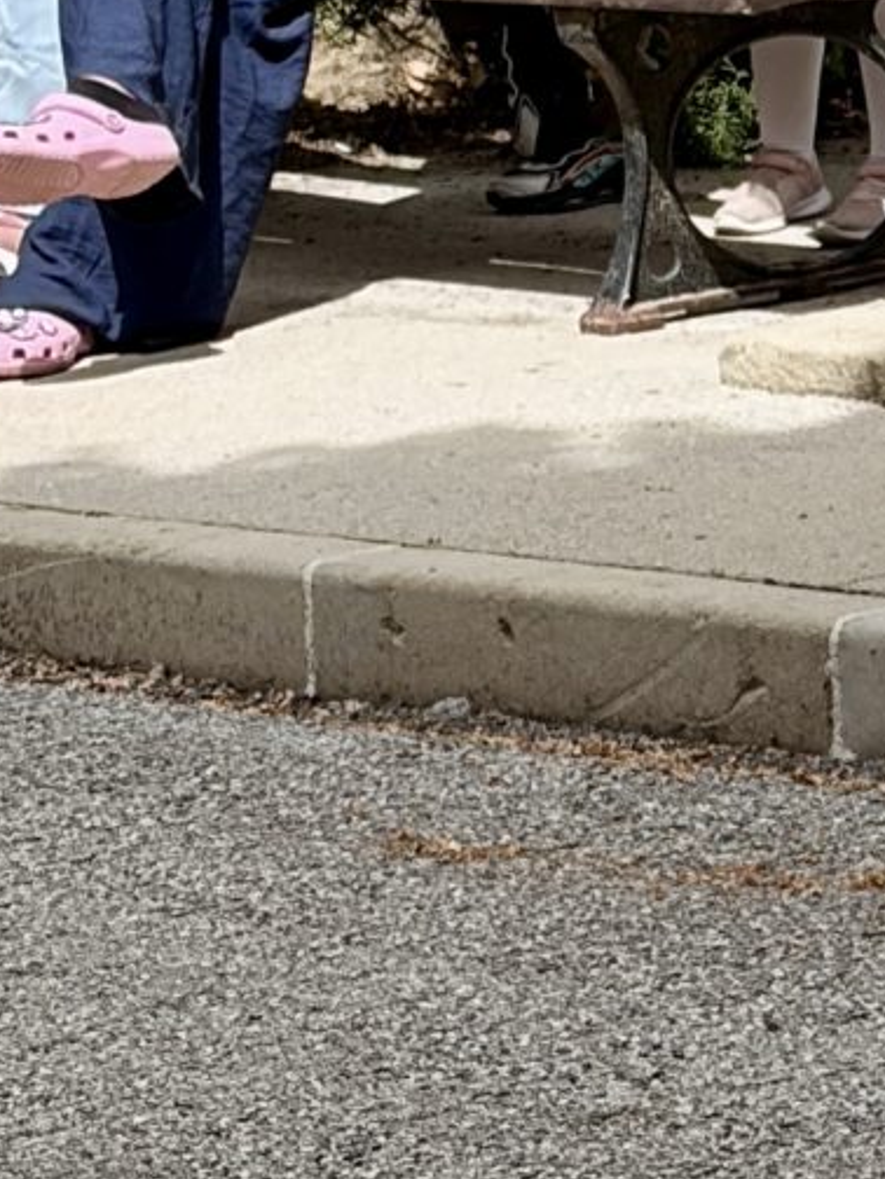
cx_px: 1800
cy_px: 80
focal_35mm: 264
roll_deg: +2.0
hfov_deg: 5.5
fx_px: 8999
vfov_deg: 7.5
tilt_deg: -5.5
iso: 32
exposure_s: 1/1453
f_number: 1.6
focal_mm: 5.96
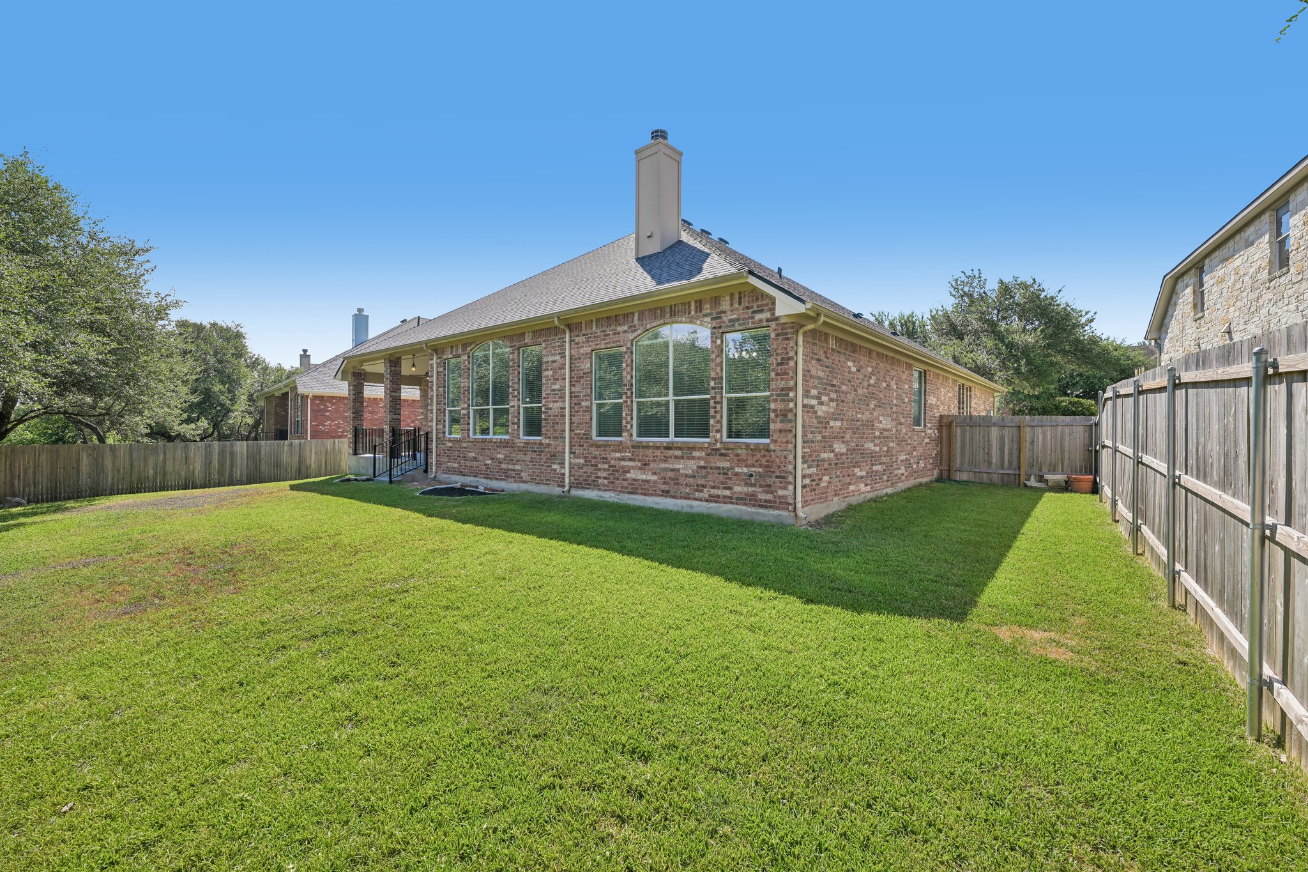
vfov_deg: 77.3
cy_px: 436
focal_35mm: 15
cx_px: 654
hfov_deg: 100.4
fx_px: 545
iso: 100
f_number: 6.7
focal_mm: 15
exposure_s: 1/250
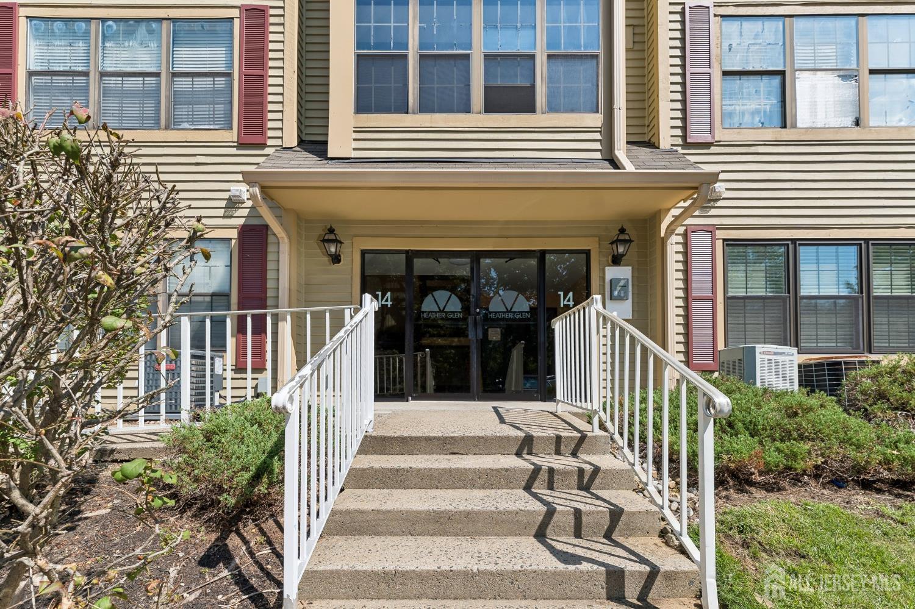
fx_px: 356
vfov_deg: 81.2
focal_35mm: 14
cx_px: 458
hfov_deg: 104.3
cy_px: 304
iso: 100
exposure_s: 1/160
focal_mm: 14
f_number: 9
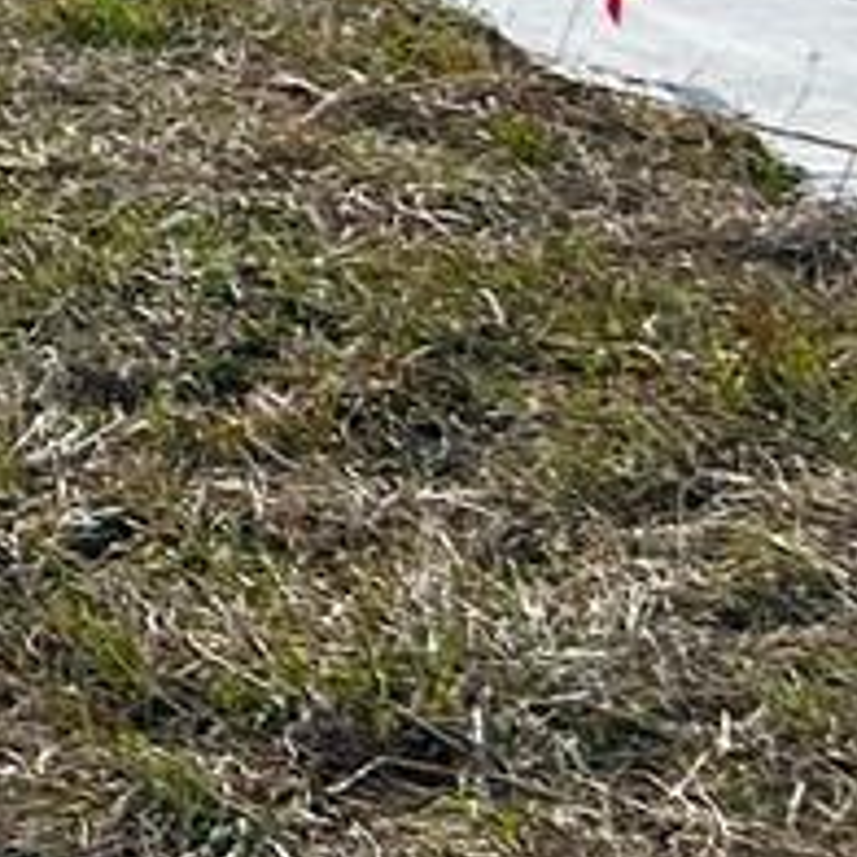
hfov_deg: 7.6
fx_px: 5266
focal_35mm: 188
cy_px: -1150
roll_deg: -0.5
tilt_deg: +4.2
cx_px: -2073
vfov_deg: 8.5
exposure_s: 1/5587
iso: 50
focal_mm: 5.7
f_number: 1.5
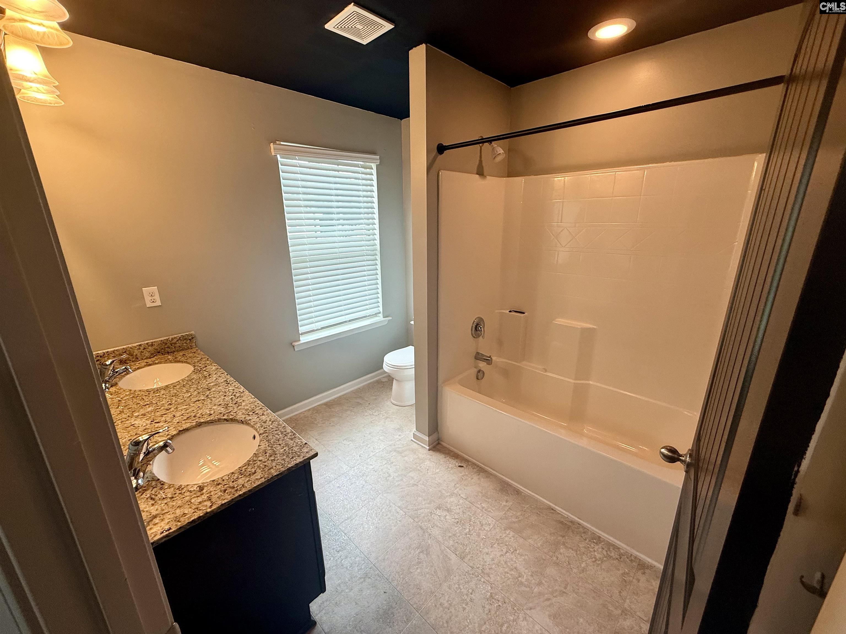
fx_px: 342
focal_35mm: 14
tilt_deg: -14.9
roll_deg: +0.7
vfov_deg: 85.7
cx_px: 423
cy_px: 317
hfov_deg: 102.1
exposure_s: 1/120
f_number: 2.2
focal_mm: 2.22
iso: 100
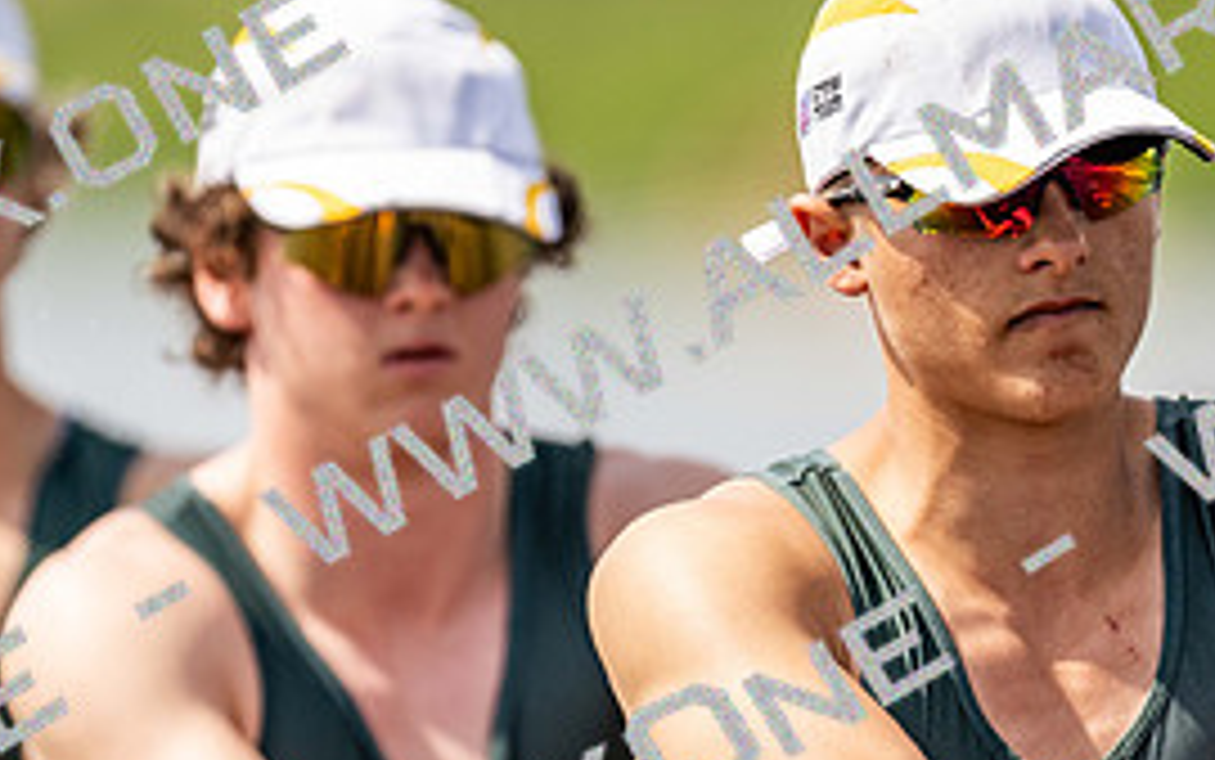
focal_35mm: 1315
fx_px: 43561
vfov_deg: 1.0
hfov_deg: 1.6
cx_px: 819
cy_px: 578
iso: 400
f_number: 4
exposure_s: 1/2500
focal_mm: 600
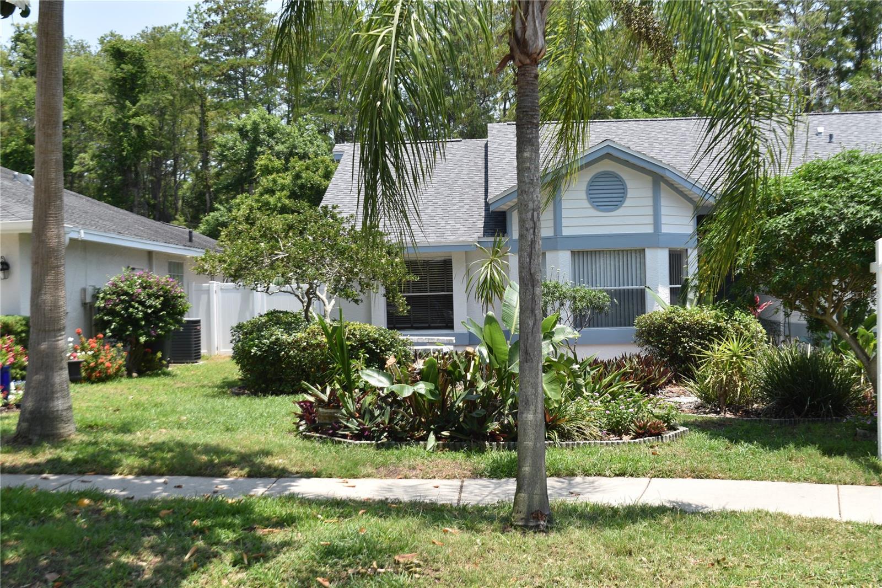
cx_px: 441
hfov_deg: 45.0
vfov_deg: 30.8
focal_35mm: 44
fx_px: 1065
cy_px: 294
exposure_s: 1/320
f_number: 9
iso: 200
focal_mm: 29
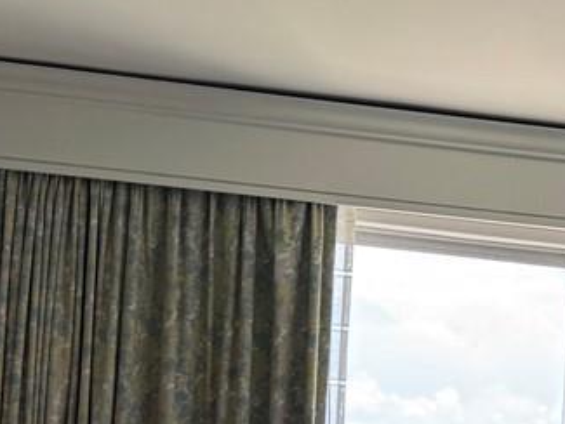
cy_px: 695
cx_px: 687
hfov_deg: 16.0
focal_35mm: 118
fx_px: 1927
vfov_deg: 11.8
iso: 50
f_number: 1.78
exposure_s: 1/122
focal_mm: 6.76
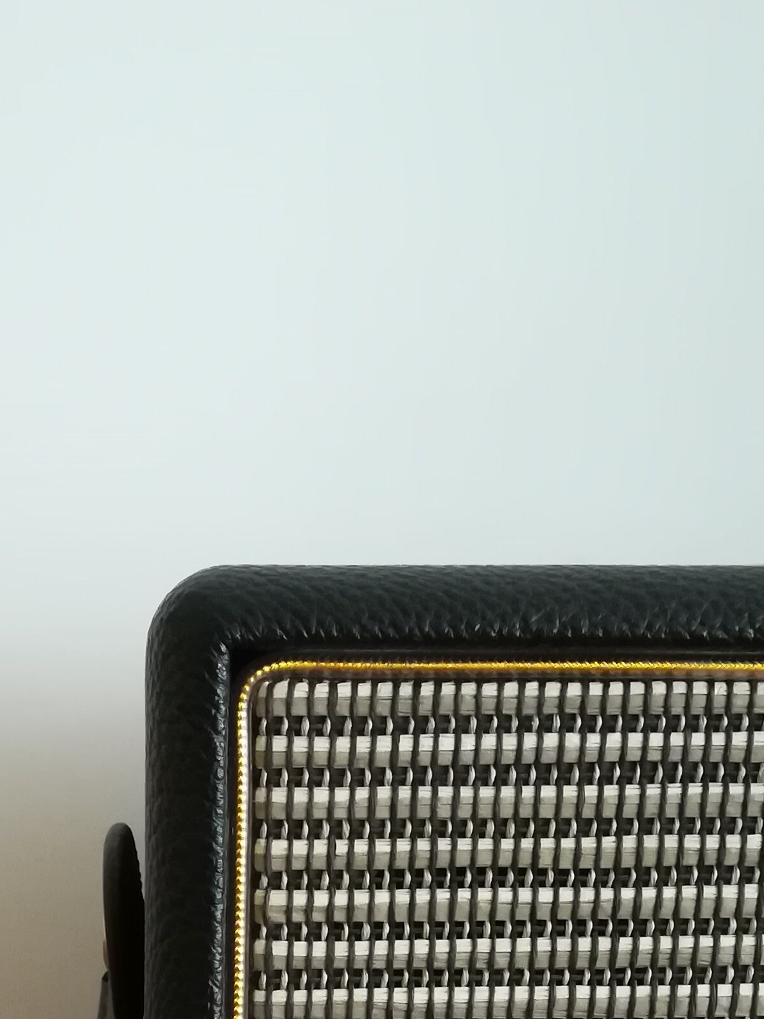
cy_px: 1255
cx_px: 152
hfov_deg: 22.3
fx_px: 1913
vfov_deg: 26.2
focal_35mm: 65
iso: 500
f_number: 2.2
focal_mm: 3.83
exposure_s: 1/25
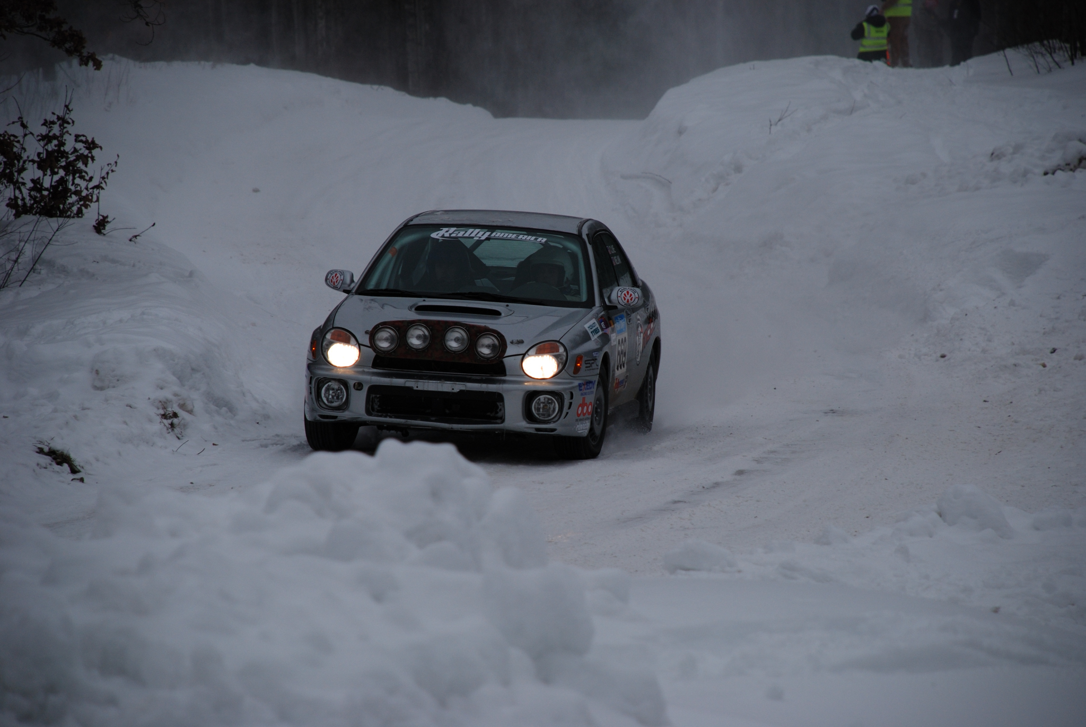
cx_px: 543
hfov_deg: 10.1
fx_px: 6116
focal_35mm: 202
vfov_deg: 6.8
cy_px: 364
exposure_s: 1/400
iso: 200
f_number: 5.6
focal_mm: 135
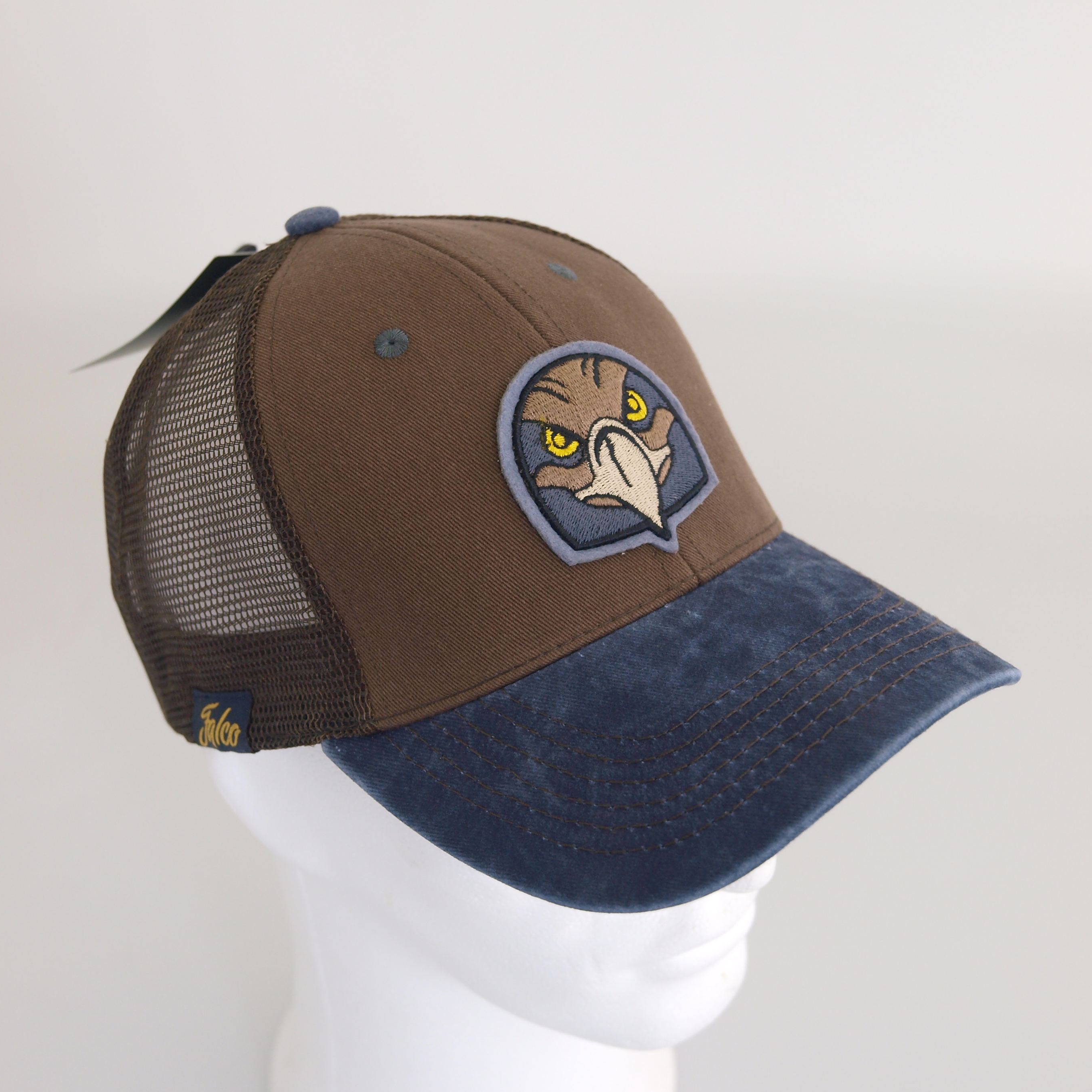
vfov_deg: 30.0
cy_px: 553
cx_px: 548
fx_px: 2034
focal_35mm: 57
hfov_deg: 30.0
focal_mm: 24
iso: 400
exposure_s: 1/200
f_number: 3.4
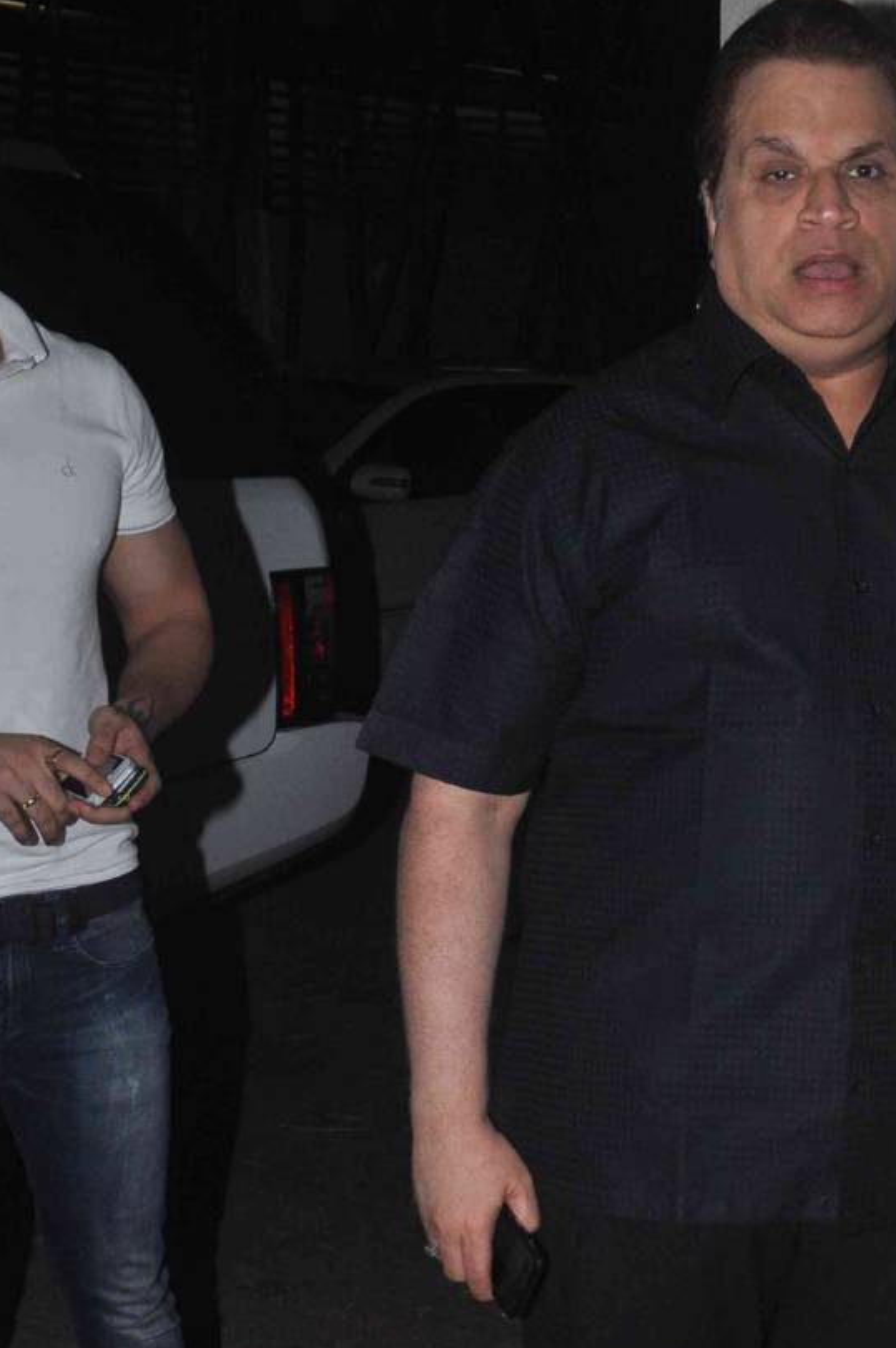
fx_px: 2768
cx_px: 854
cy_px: 1047
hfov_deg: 18.0
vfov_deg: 26.9
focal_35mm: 74
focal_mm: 25
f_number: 9
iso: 640
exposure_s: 1/200
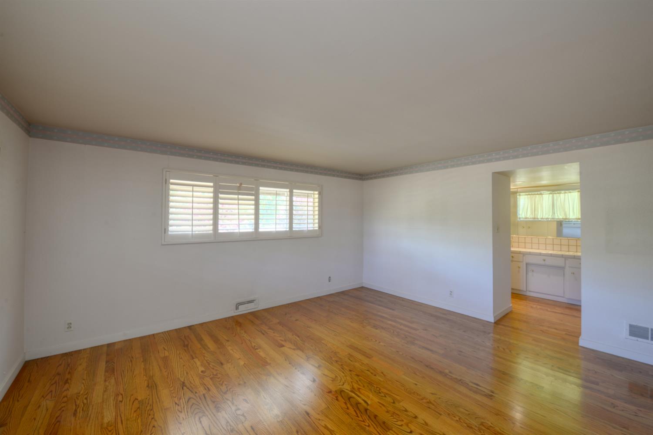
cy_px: 218
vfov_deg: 81.2
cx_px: 326
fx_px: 254
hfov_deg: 104.3
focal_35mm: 14
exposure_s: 1/10
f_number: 10
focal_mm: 14
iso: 400
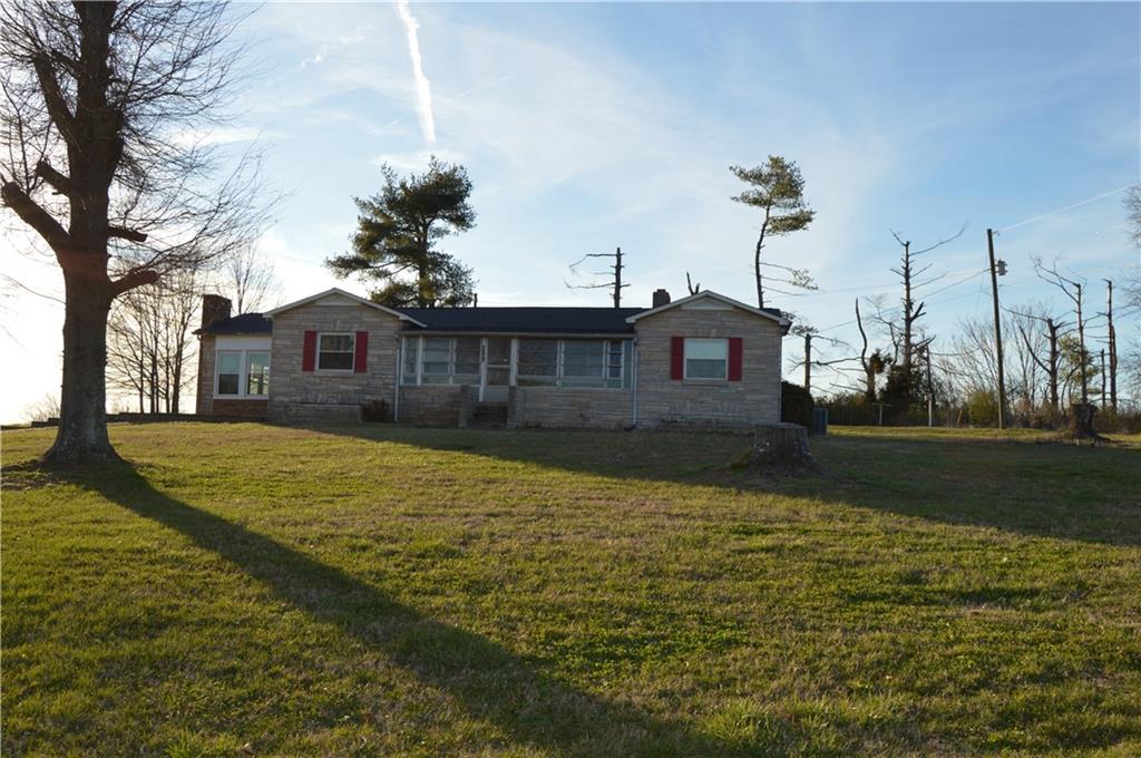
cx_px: 570
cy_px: 379
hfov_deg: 62.0
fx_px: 950
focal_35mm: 30
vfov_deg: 43.5
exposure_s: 1/200
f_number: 8
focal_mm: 20
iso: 100
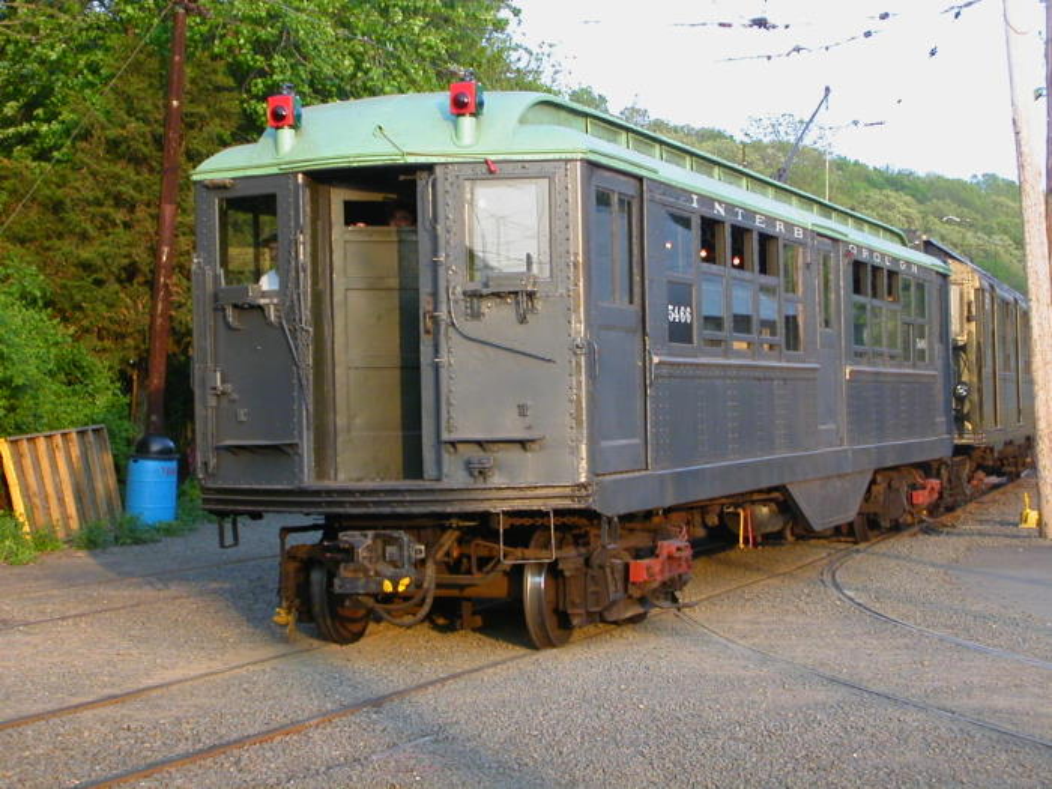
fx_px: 2219
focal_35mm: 73
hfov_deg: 26.7
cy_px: 394
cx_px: 526
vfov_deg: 20.2
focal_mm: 11.1
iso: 100
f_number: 3.8
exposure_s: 1/106
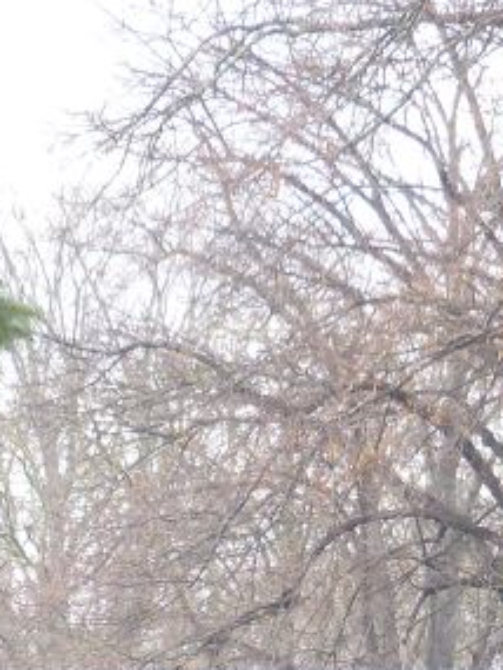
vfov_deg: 6.9
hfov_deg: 5.3
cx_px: 47
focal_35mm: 281
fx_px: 5440
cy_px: 1228
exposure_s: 1/60
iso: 320
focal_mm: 13.3
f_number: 5
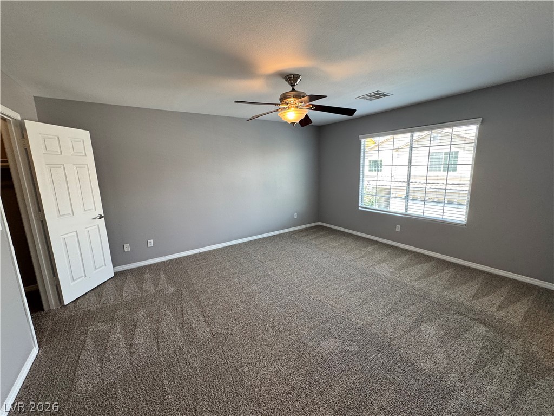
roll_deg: +1.0
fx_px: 224
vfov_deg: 85.7
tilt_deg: -11.9
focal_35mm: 14
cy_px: 208
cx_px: 277
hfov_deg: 102.1
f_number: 2.2
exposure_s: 1/120
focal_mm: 2.22
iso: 160
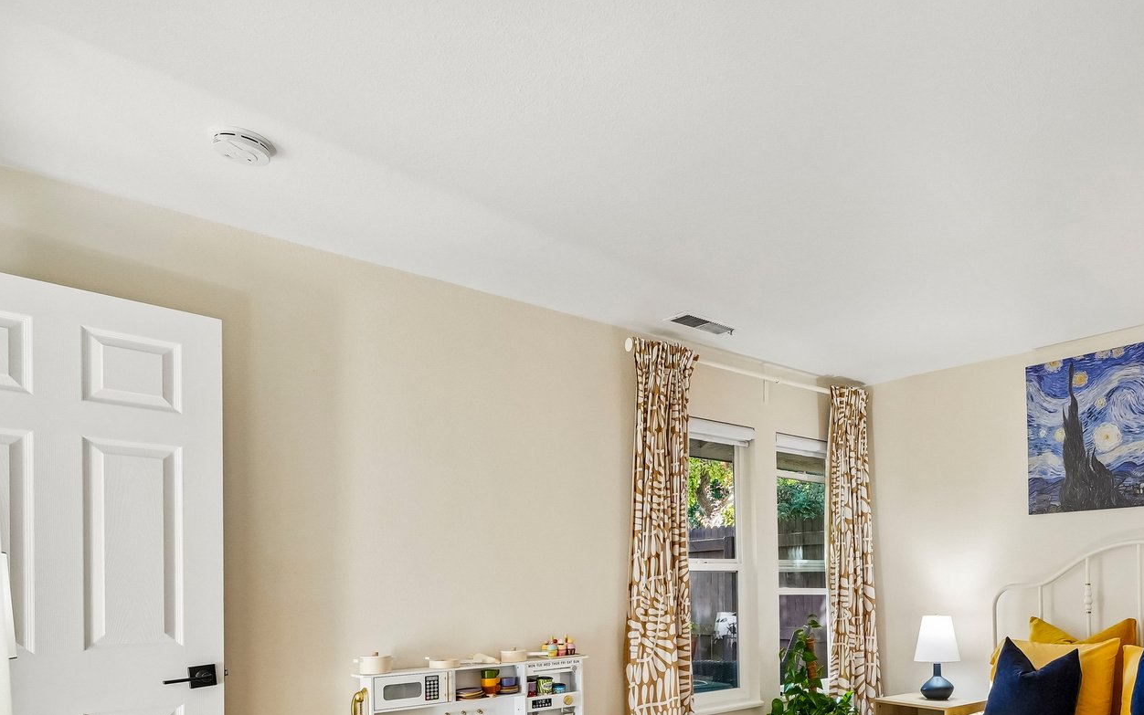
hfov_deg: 69.1
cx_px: 817
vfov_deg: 46.4
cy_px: 583
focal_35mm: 25
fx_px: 780
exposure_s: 1/13
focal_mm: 10
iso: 800
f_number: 8
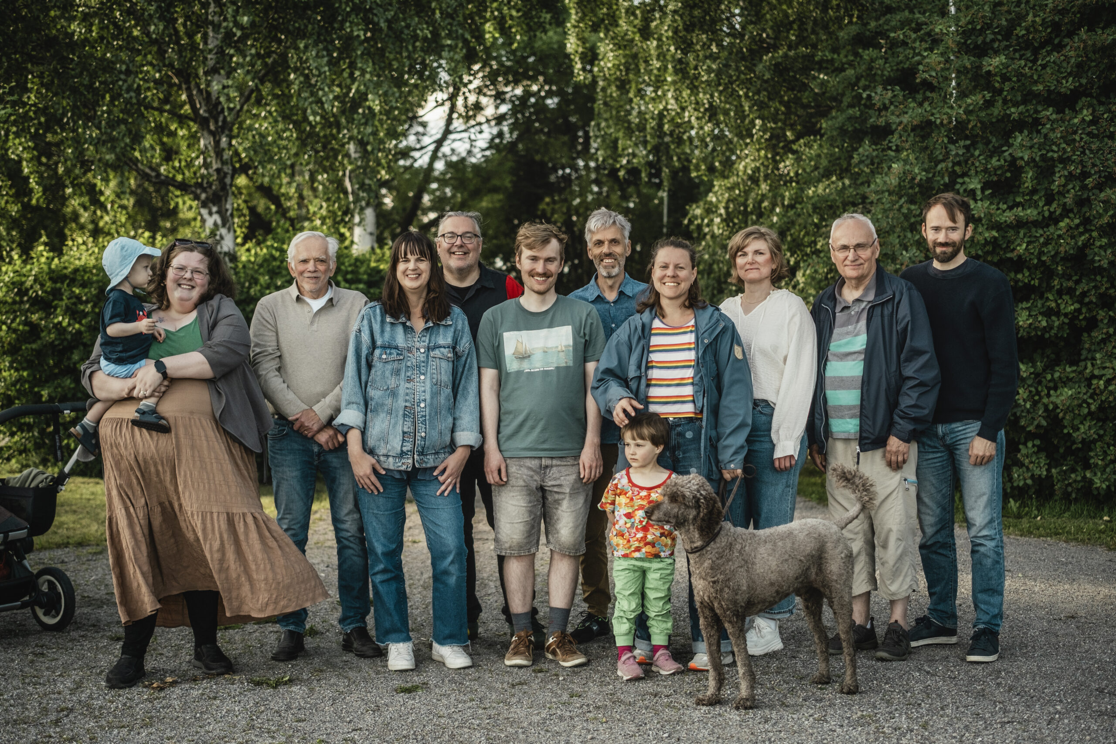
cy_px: 372
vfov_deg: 27.0
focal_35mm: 50
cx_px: 558
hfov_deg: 39.6
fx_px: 1550
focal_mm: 33
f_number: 1.4
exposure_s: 1/2000
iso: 160
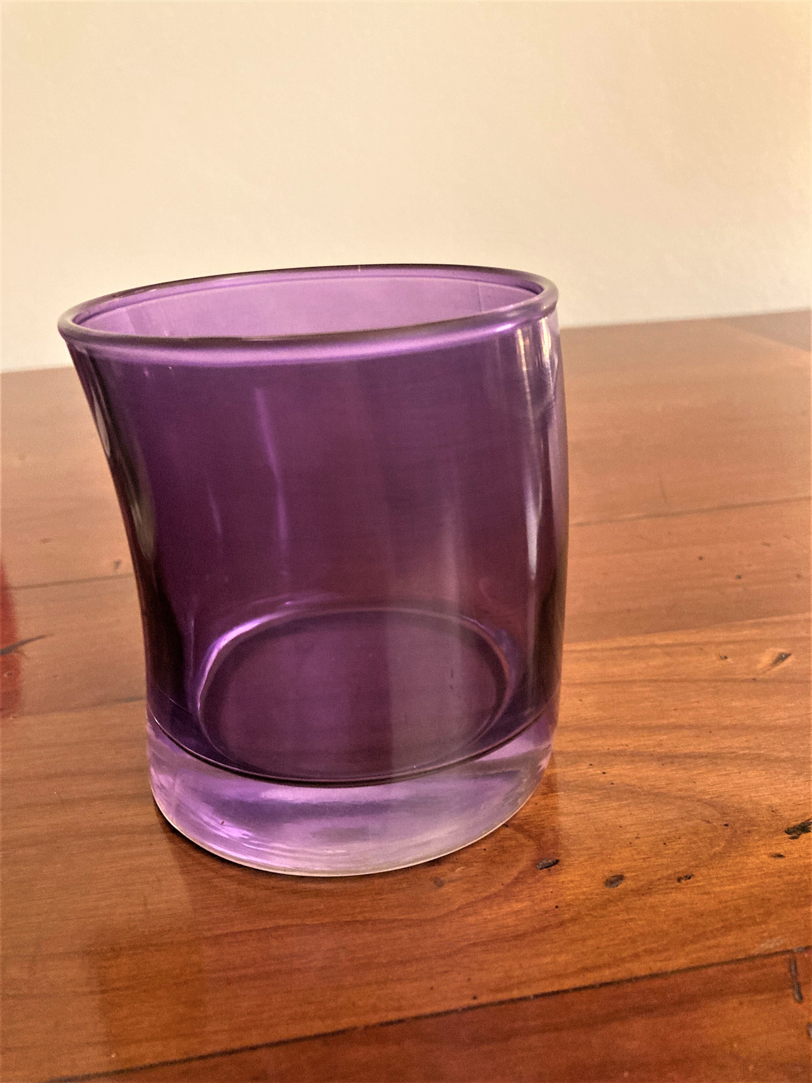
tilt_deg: -19.8
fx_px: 876
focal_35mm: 28
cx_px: 406
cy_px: 542
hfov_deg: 49.7
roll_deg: +2.8
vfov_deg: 63.4
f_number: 1.8
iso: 400
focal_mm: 3.99
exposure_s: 1/33
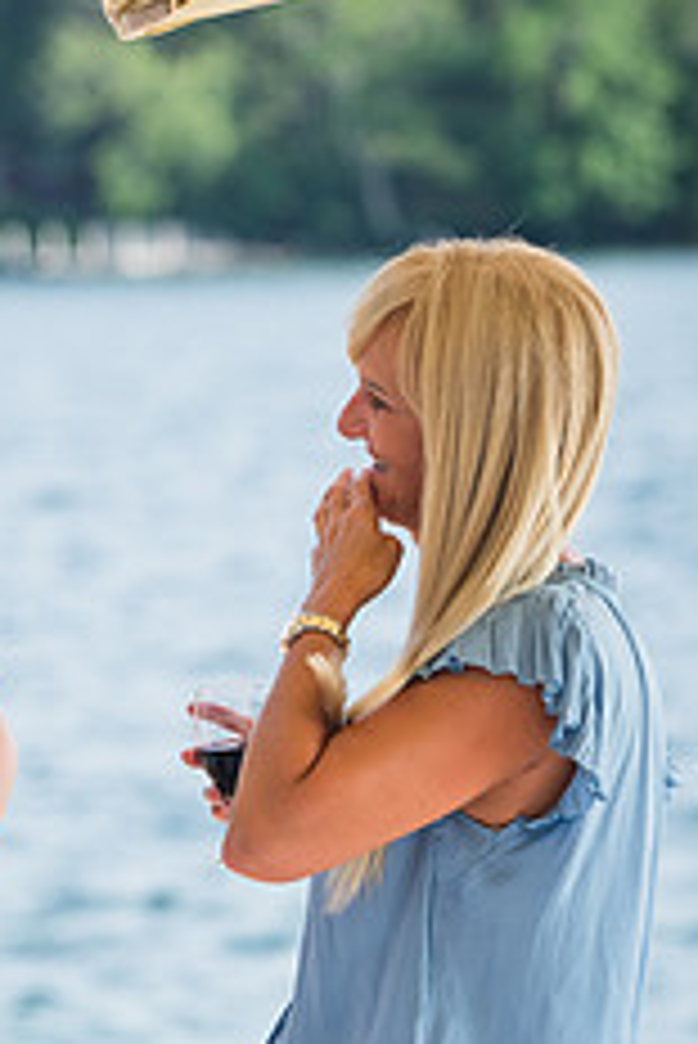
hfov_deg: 3.8
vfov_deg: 5.7
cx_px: 117
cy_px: 711
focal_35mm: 364
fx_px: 10570
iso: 200
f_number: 4
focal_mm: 125
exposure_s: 1/1000
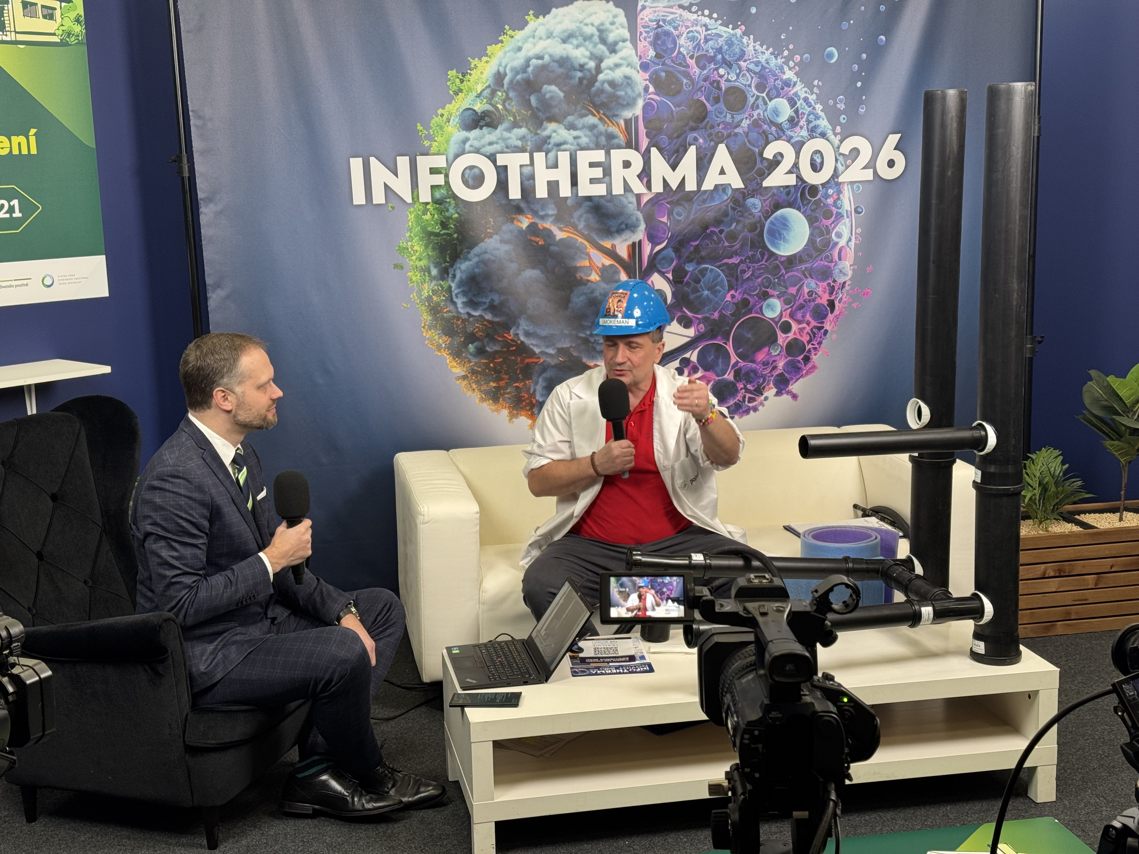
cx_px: 570
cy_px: 427
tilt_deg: -10.5
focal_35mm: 48
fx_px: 1579
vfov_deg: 30.3
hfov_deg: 39.7
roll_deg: +1.8
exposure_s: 1/50
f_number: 1.78
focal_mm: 6.76
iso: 80
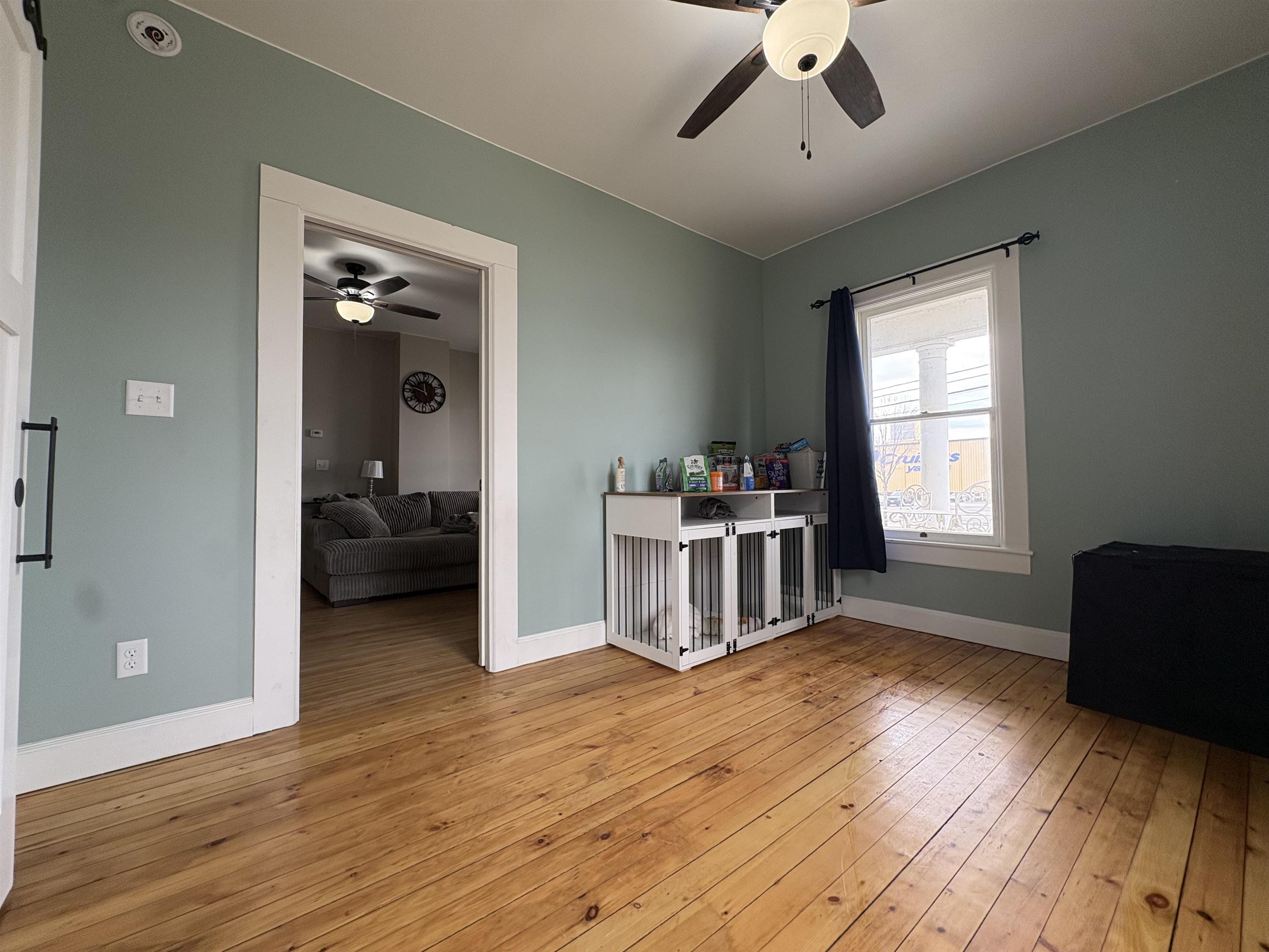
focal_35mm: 14
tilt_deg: +1.3
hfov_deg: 102.1
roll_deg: +0.5
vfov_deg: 85.7
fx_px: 513
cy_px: 476
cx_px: 634
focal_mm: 2.22
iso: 125
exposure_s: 1/112
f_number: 2.2
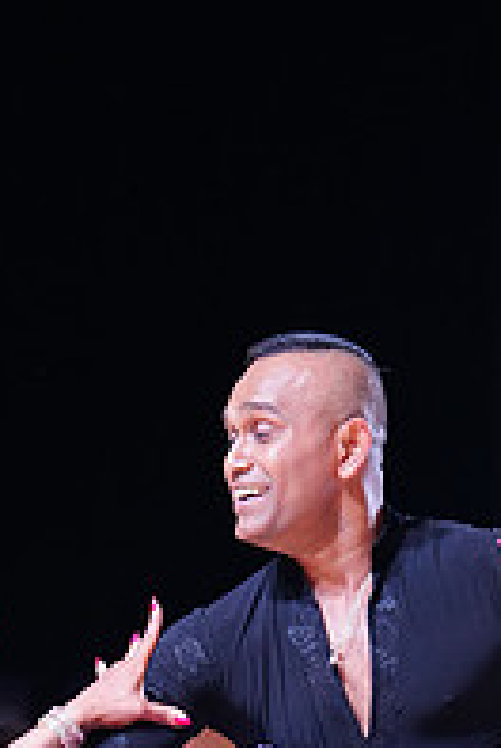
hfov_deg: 4.8
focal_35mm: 288
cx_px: 233
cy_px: 972
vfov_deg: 7.1
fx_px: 5991
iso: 1600
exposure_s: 1/400
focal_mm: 98
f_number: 2.8
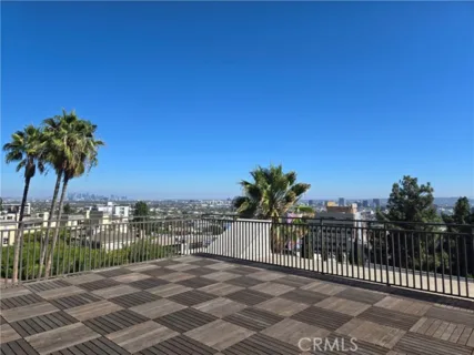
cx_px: 237
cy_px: 178
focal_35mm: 23
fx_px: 315
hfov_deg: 73.9
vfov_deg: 58.9
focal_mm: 5.4
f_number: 1.8
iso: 25
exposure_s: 1/2082
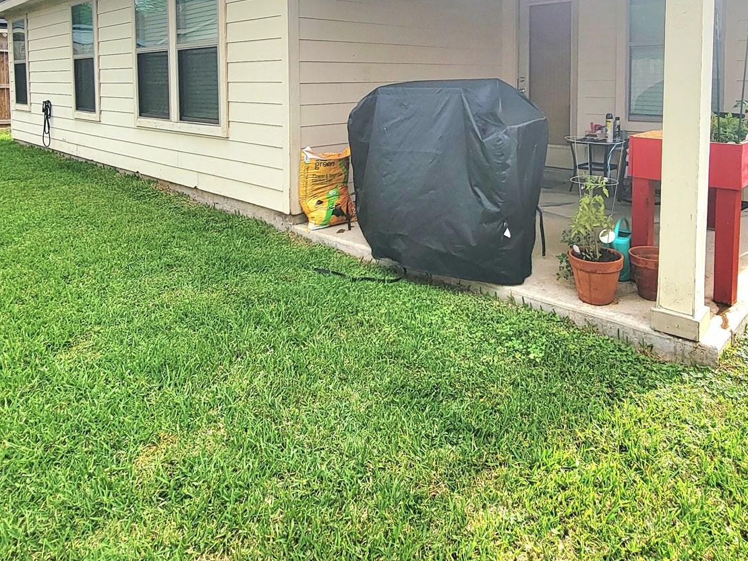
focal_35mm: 24
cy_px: 113
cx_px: 394
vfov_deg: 53.1
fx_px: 519
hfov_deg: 71.5
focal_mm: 2.2
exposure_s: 1/2000
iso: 50
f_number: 2.2
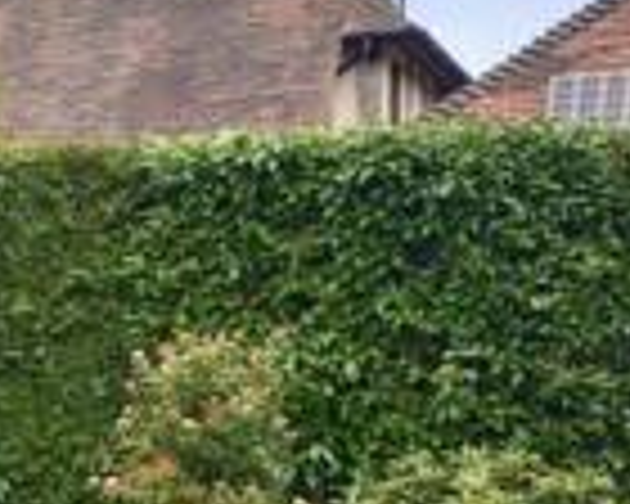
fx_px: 2461
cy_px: 484
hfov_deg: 12.4
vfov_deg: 11.6
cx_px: -724
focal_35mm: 132
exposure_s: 1/160
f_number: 7.1
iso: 400
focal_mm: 20
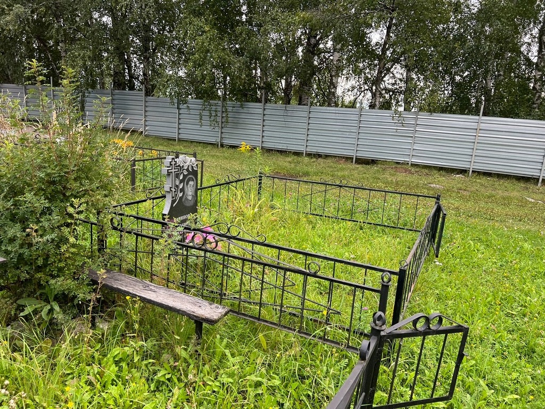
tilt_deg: -12.9
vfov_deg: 53.1
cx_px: 272
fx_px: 409
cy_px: 204
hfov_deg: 67.3
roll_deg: -2.8
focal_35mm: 26
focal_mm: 5.7
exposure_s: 1/567
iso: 50
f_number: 1.5
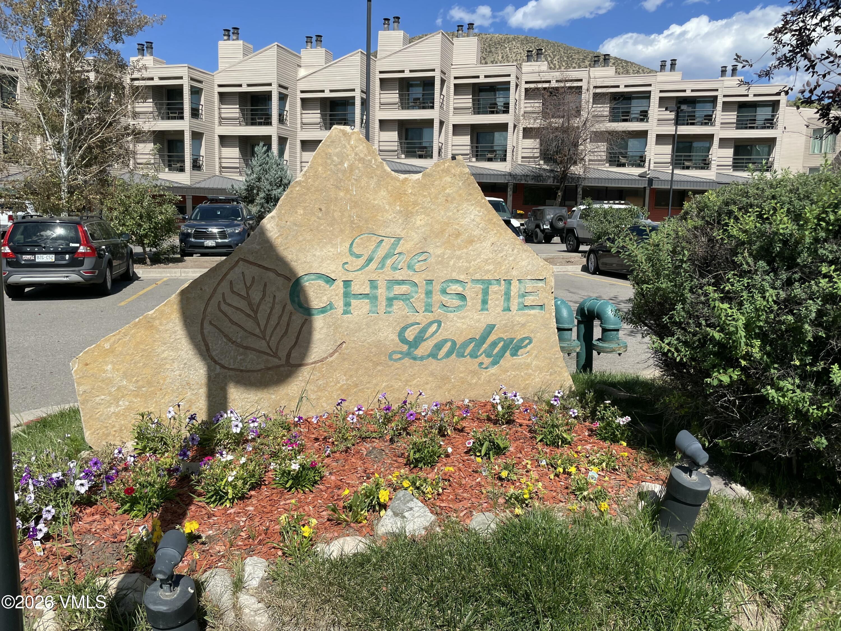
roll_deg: -0.9
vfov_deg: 53.1
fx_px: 632
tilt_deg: -6.2
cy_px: 316
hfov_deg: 67.3
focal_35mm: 26
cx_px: 420
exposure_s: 1/3861
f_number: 1.6
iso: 32
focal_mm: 4.2
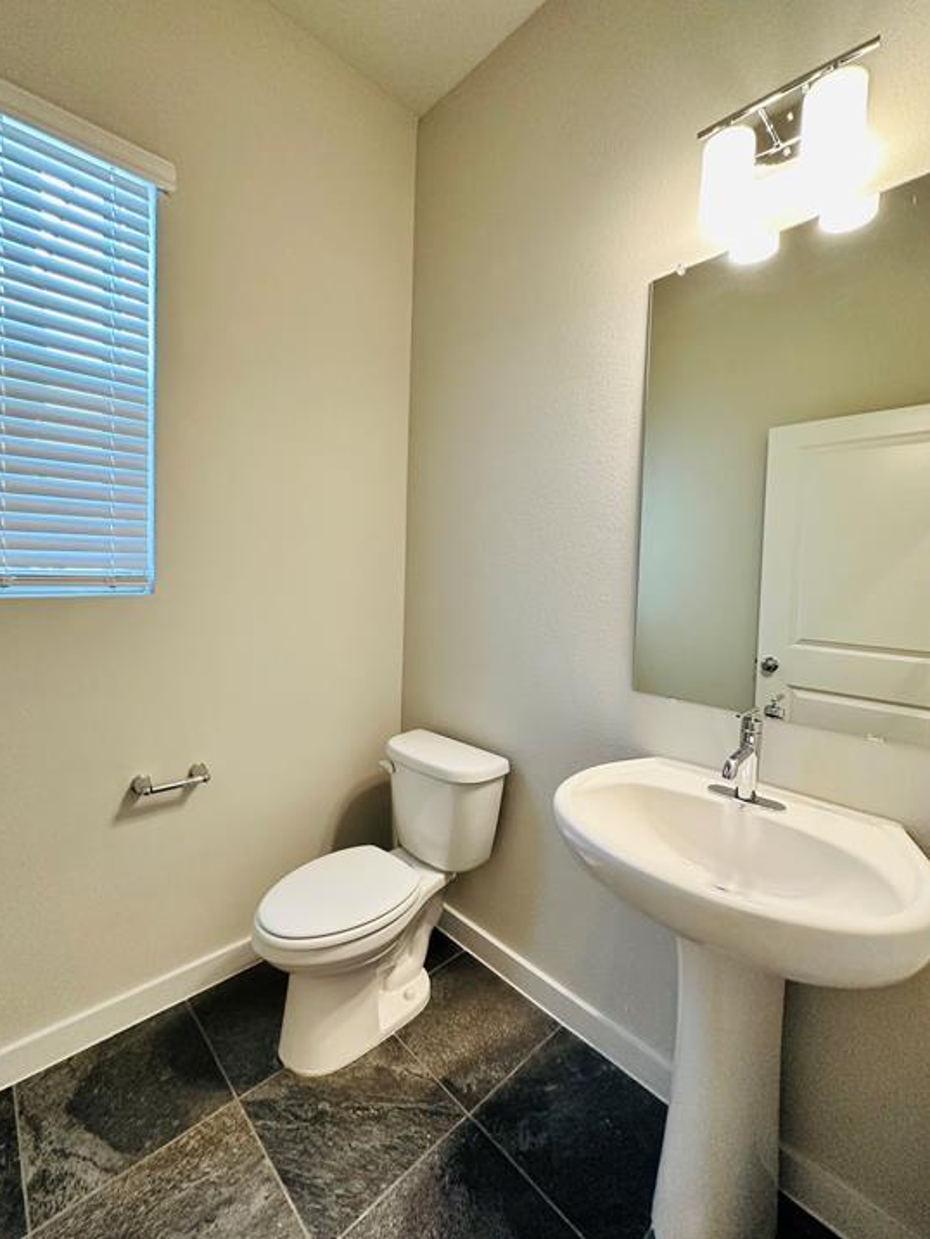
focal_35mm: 15
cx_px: 448
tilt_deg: -3.1
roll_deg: -2.0
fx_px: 537
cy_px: 594
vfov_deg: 98.1
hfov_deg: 81.7
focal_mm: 2.22
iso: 250
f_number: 2.2
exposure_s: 1/120
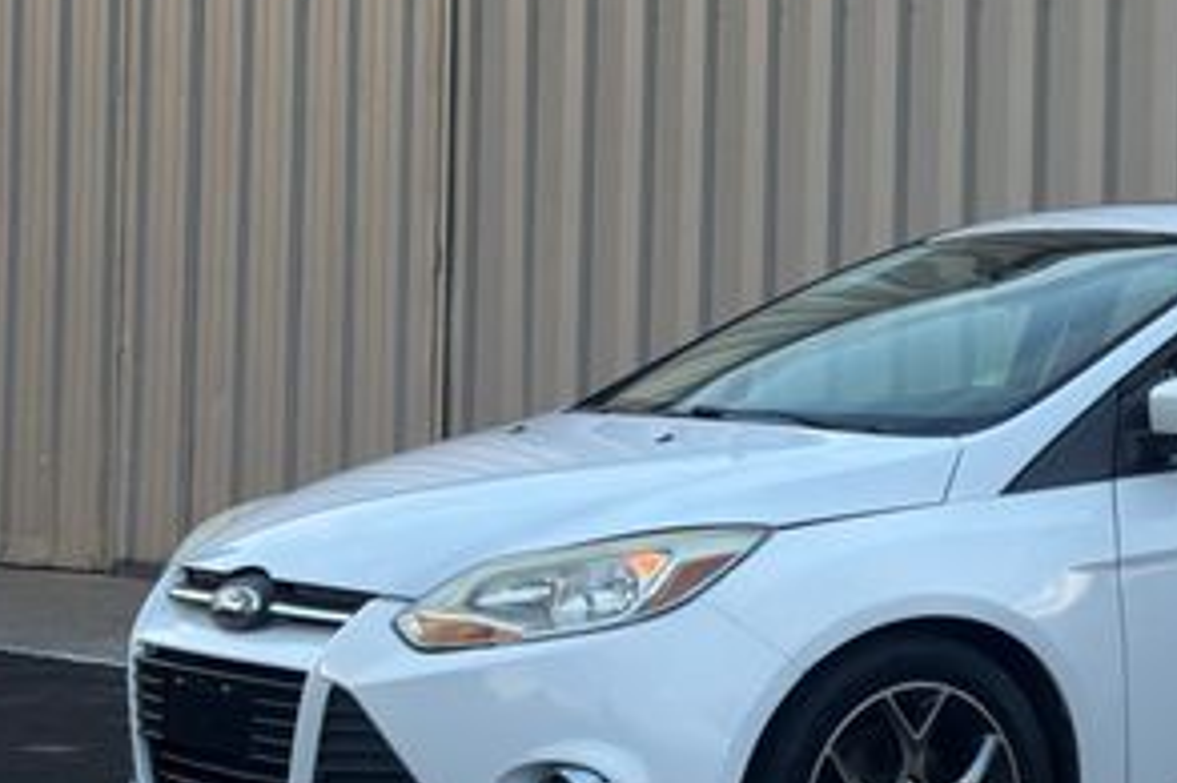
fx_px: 3562
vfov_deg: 12.5
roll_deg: -1.0
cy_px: 257
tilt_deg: +0.3
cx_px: 1165
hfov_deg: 18.3
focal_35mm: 109
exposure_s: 1/331
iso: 64
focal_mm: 6.76
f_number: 1.78
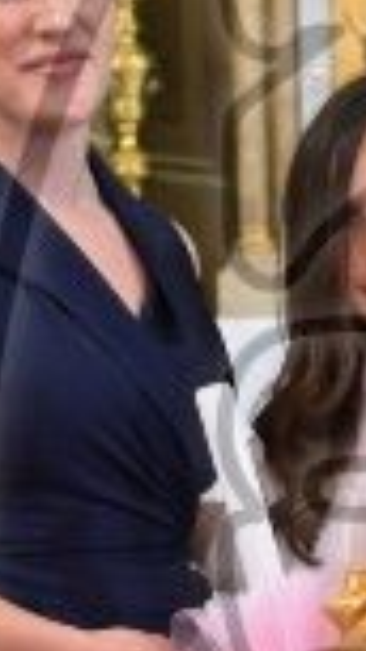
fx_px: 3073
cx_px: 479
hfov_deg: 6.8
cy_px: 685
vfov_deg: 11.9
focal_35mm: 178
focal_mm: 40
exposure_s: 1/125
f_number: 4.5
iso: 5000
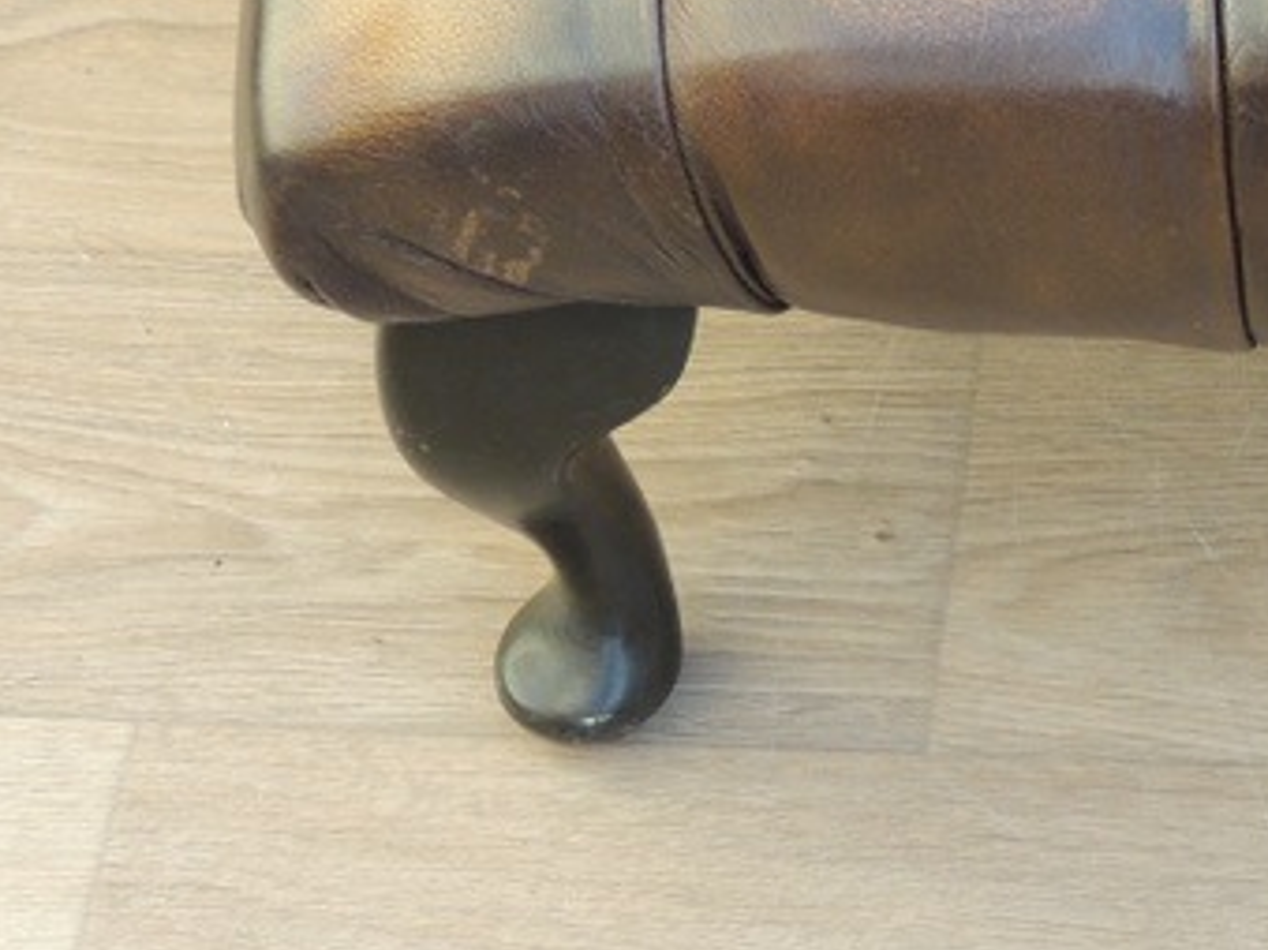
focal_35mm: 142
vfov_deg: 10.3
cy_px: -232
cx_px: 1369
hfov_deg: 13.6
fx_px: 5200
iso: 100
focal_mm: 8.3
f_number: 3.5
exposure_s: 1/100
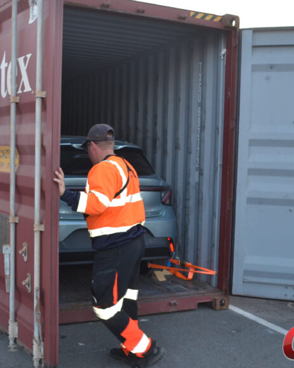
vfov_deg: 41.2
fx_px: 489
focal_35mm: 45
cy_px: 182
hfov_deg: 33.4
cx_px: 127
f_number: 3.5
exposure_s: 1/80
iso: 400
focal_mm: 18
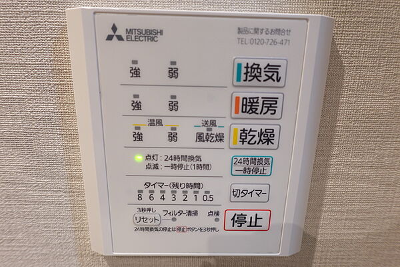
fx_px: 222
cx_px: 200
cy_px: 134
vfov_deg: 61.9
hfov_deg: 84.0
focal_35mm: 20
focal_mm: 7.6
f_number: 2
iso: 320
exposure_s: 1/80
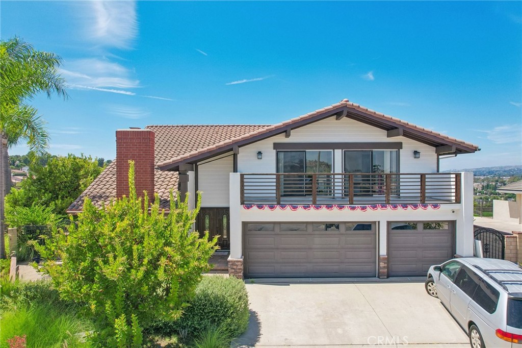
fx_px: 319
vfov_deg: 57.2
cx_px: 261
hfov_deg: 78.6
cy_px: 174
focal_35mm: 22
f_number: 2.8
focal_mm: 8.4
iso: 150
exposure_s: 1/1600
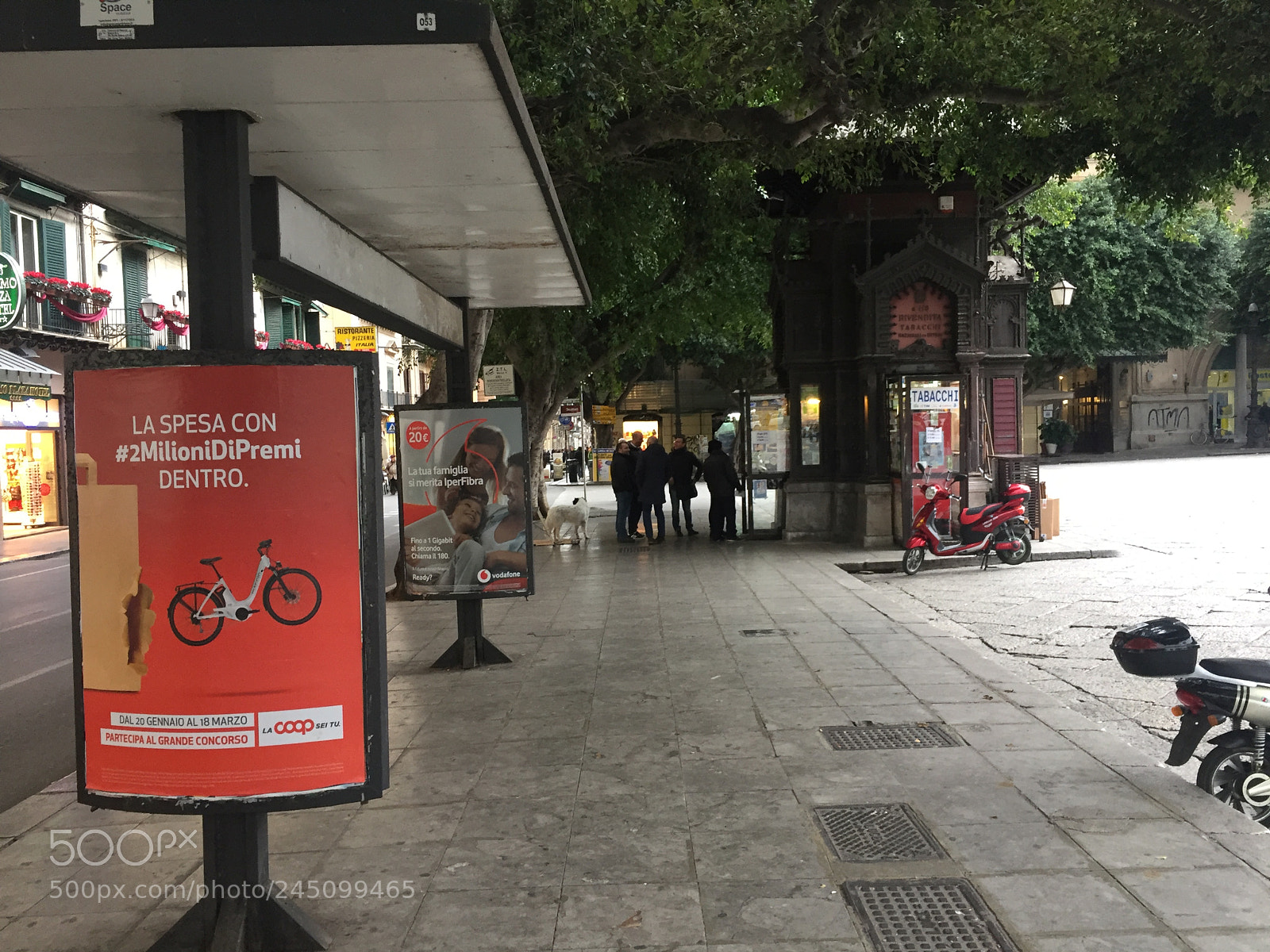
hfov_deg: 61.7
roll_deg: +1.1
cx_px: 635
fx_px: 1064
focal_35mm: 29
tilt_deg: -3.2
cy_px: 476
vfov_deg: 48.2
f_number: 2.2
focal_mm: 4.15
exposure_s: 1/33
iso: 125
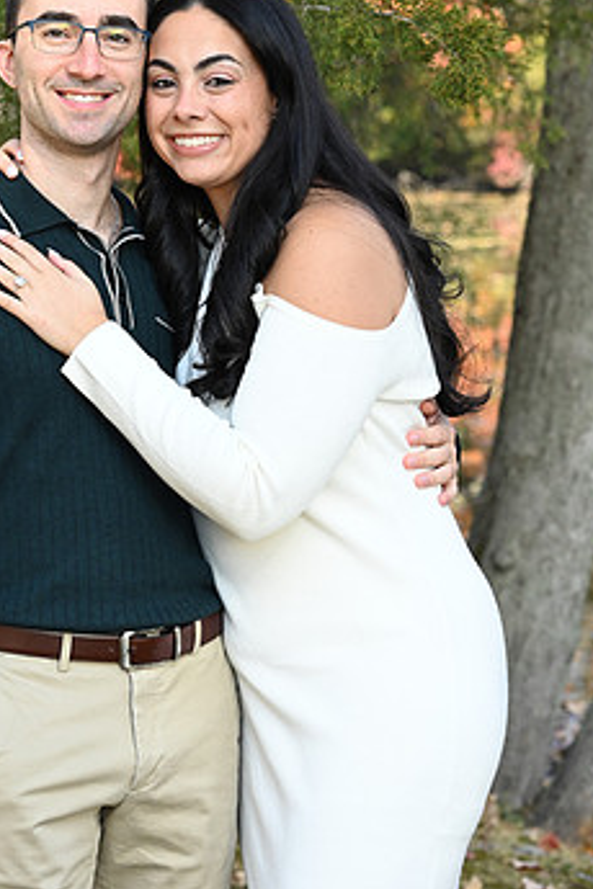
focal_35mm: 143
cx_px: 161
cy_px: 358
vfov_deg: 14.3
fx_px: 3533
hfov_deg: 9.6
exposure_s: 1/160
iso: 320
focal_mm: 85
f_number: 6.3
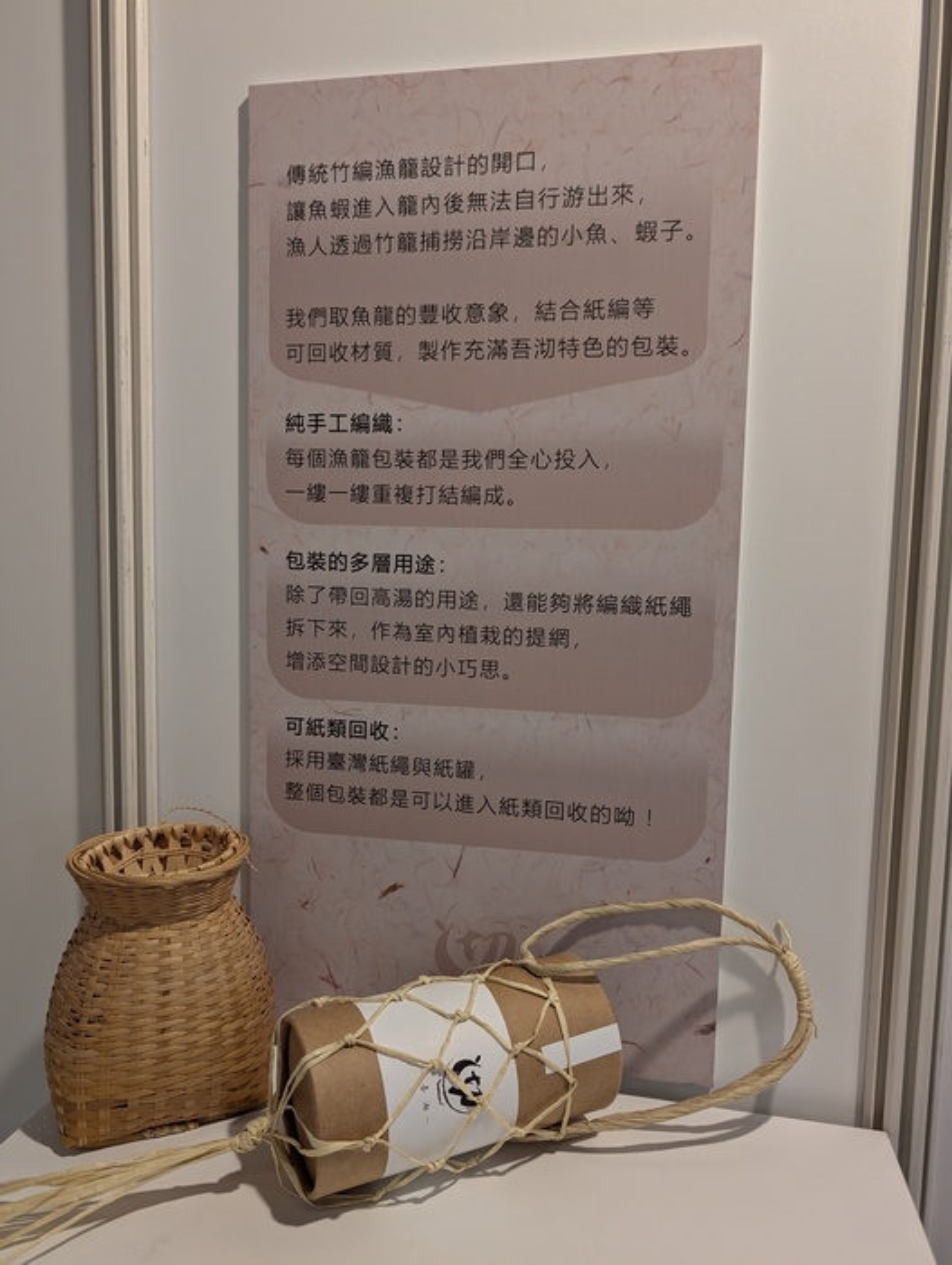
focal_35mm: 24
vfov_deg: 71.5
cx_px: 476
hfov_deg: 56.9
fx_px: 878
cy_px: 632
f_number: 1.68
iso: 295
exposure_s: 1/120
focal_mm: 6.9
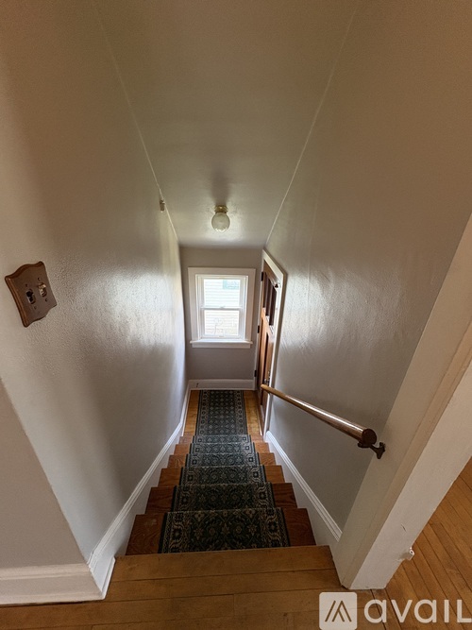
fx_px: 255
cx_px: 236
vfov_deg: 102.1
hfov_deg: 85.7
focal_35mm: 14
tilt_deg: -24.6
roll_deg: -1.9
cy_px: 315
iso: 250
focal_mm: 2.22
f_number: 2.2
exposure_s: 1/60
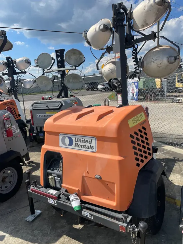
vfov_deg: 67.3
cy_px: 122
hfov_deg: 53.1
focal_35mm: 26
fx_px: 183
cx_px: 92
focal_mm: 4.2
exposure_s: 1/4292
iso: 32
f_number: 1.6
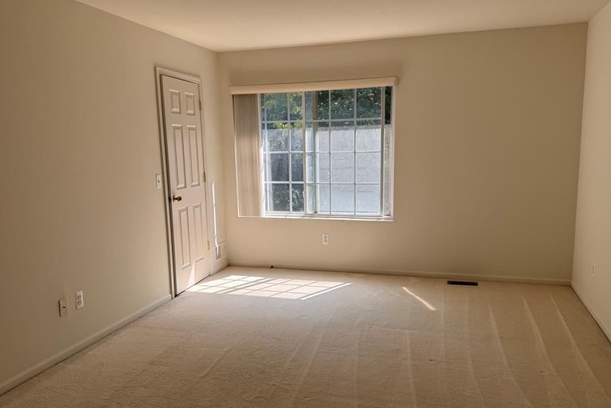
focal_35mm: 29
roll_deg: +2.5
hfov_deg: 63.6
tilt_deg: -6.7
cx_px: 309
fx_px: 492
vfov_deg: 44.9
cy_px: 226
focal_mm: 6.76
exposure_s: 1/622
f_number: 1.78
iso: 100
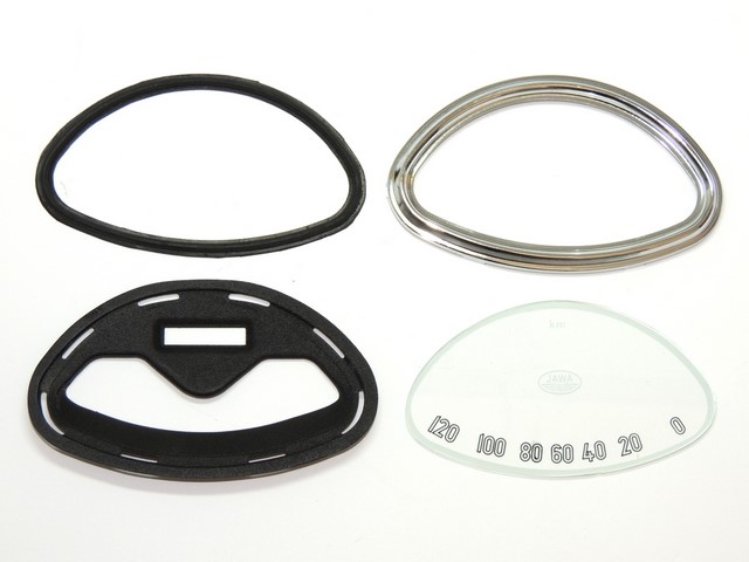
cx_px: 374
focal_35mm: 70
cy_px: 281
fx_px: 1515
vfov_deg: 21.0
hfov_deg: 27.8
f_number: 3.9
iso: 110
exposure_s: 1/60
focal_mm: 12.4
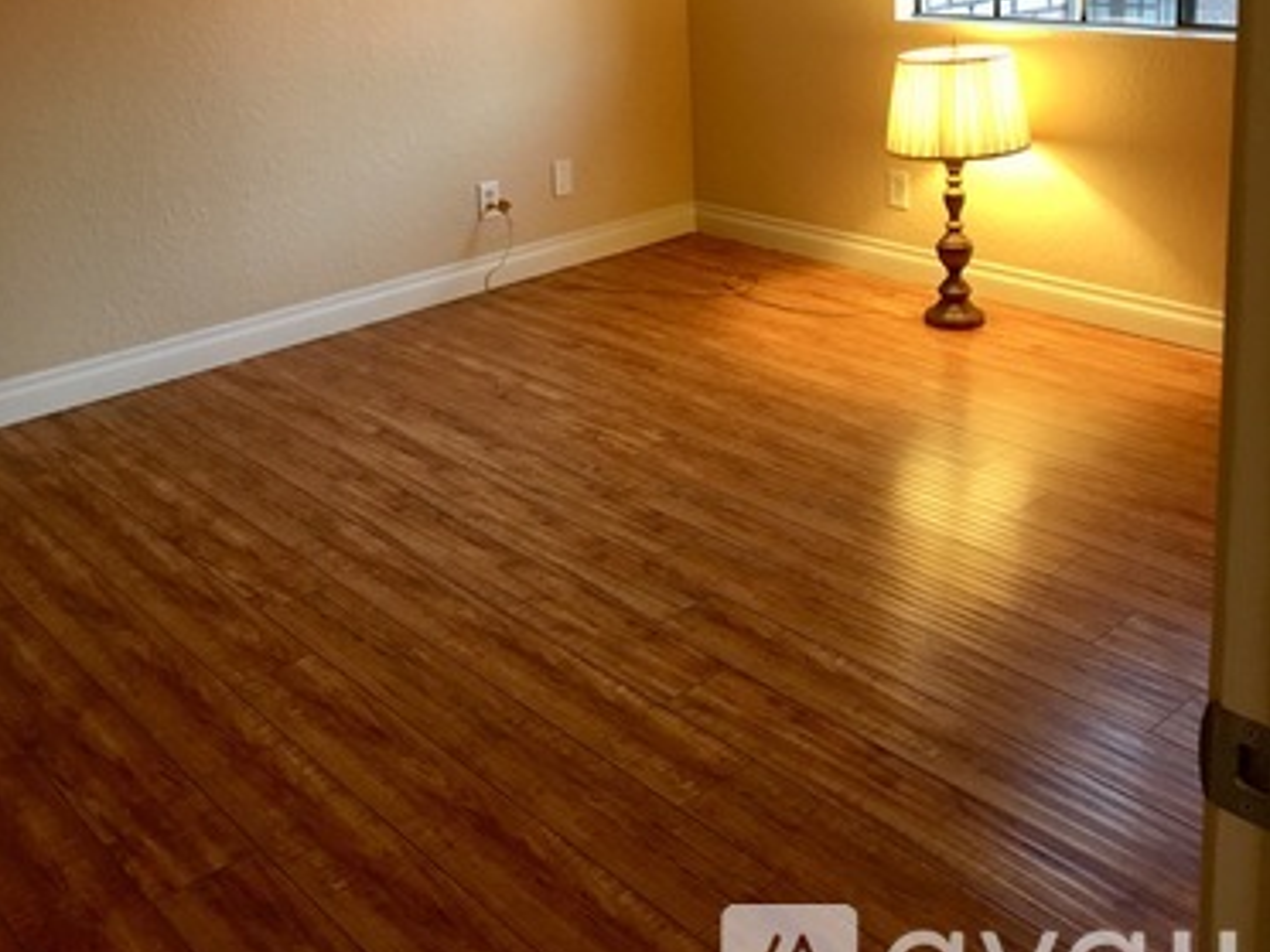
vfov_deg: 35.6
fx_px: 1431
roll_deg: +1.9
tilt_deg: -12.1
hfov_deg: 47.9
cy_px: 188
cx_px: 633
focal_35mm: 39
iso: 100
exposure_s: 1/30
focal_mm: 4.15
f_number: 2.2
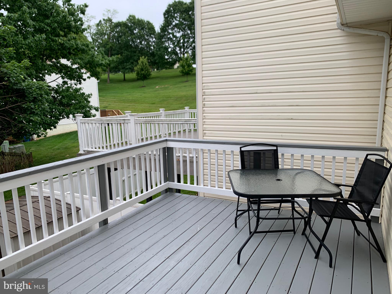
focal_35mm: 26
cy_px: 147
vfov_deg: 53.1
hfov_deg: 67.3
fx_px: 294
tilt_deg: -9.7
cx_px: 196
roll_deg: +0.2
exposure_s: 1/121
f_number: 1.8
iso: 25
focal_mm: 4.25
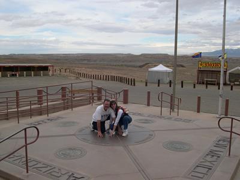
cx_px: 120
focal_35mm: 38
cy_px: 90
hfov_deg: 49.0
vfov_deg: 37.7
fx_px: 263
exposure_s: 1/153
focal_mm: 8
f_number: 7.6
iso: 100
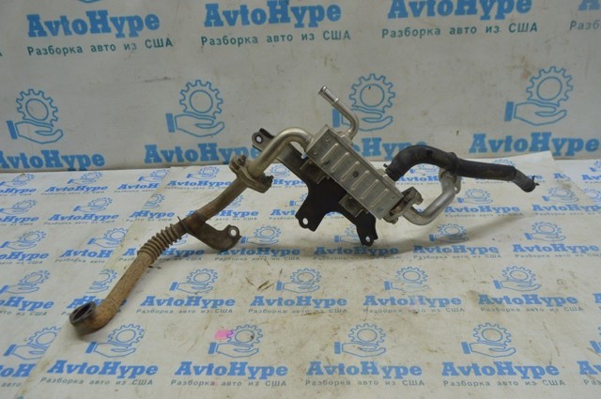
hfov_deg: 57.3
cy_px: 200
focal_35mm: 33
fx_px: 550
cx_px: 300
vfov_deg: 39.9
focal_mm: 22
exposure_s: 1/40
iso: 400
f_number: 5.6
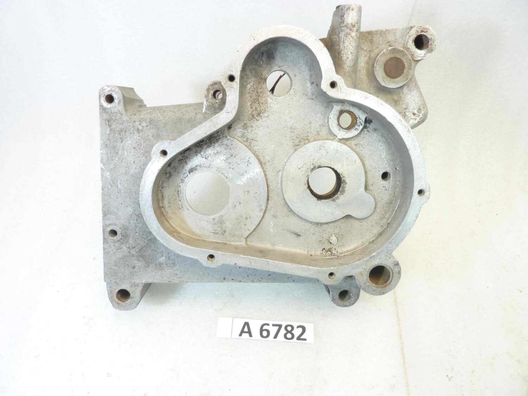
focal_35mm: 25
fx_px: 381
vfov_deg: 54.9
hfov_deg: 69.4
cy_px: 198
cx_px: 264
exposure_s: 1/15
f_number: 3.3
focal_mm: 4.1
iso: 80
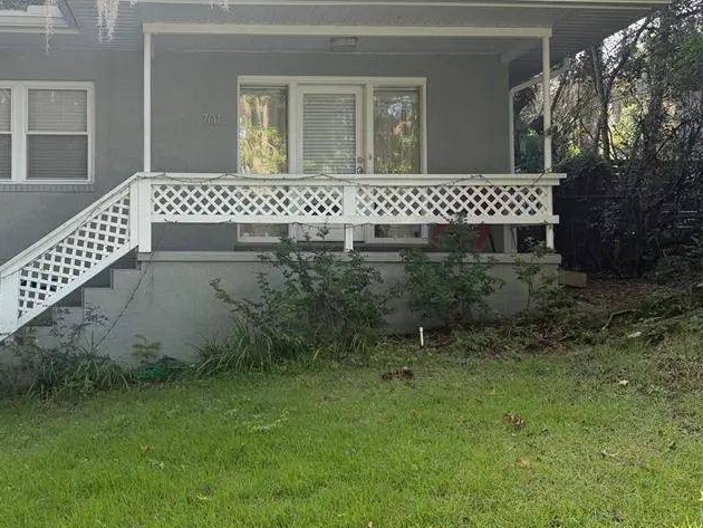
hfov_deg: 47.0
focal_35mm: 39
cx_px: 227
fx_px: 792
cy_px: 212
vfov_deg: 36.7
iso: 100
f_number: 1.78
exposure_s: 1/524
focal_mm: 6.76
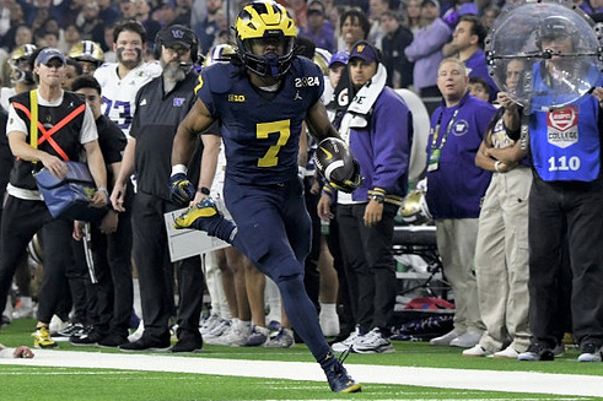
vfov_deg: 4.3
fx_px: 5341
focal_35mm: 319
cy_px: 189
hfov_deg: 6.5
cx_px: 291
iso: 6400
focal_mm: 180
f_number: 5.3
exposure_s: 1/1000
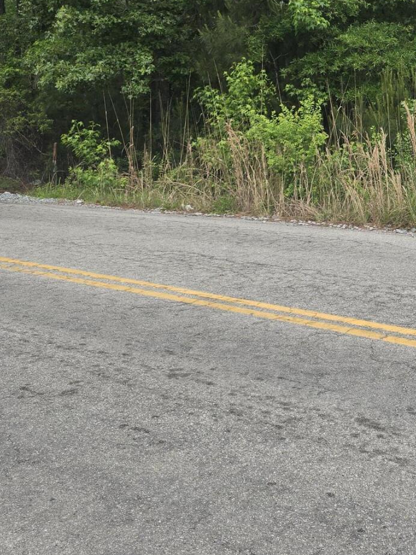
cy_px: 115
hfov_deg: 27.5
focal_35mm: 50
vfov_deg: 36.9
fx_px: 801
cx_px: 413
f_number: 1.7
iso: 12
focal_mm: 6.3
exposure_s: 1/509
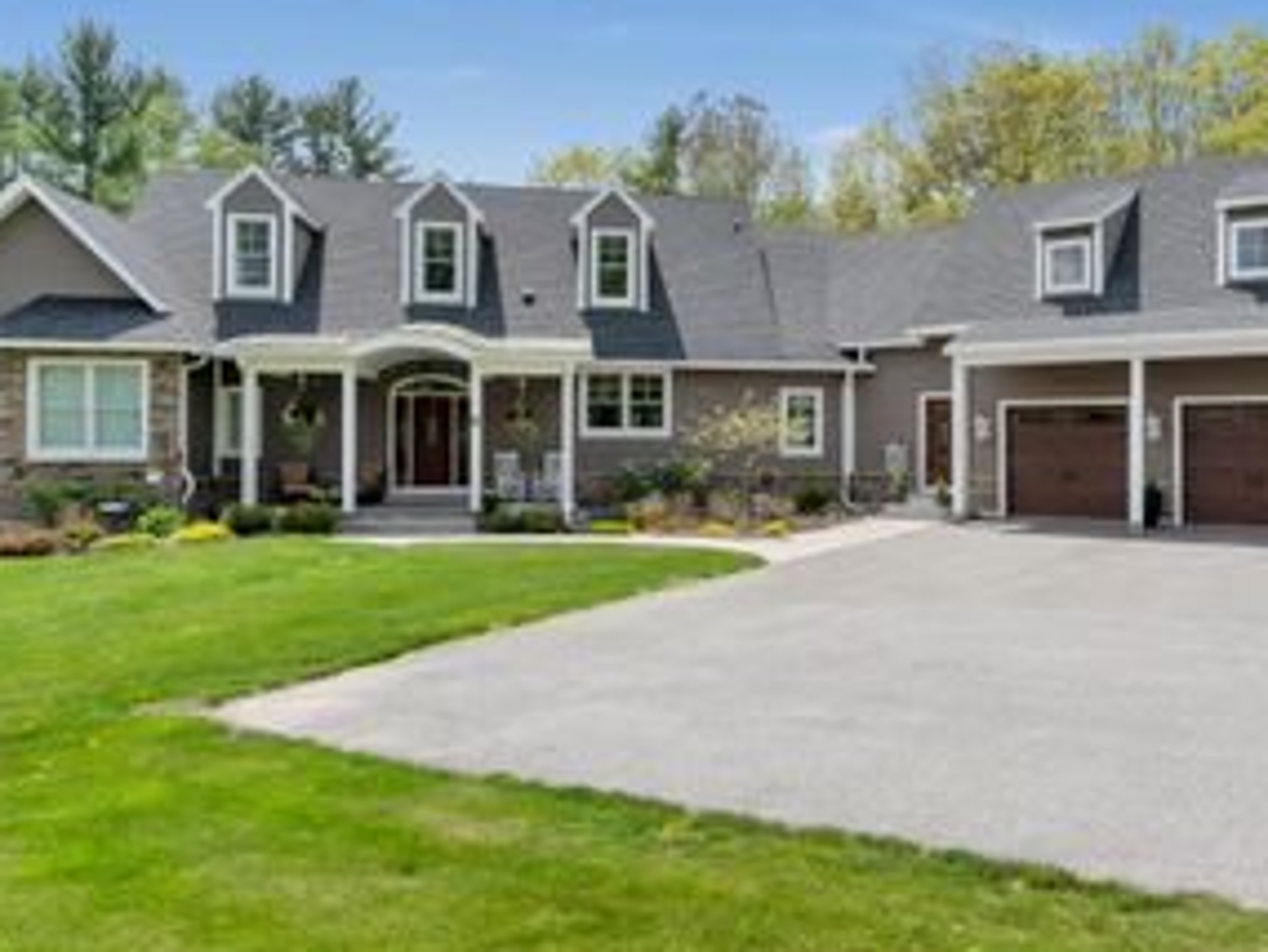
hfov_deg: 64.5
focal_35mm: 27
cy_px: 425
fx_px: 989
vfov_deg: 51.3
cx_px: 779
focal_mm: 16
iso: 800
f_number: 8
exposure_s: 1/1500
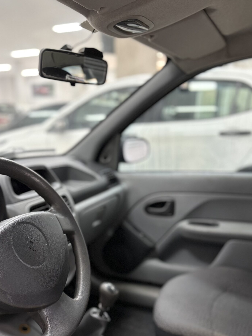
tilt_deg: -16.5
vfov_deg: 50.4
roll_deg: +0.4
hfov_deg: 39.3
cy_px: 224
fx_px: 349
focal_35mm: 36
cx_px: 88
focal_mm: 5.96
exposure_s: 1/60
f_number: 1.6
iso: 400
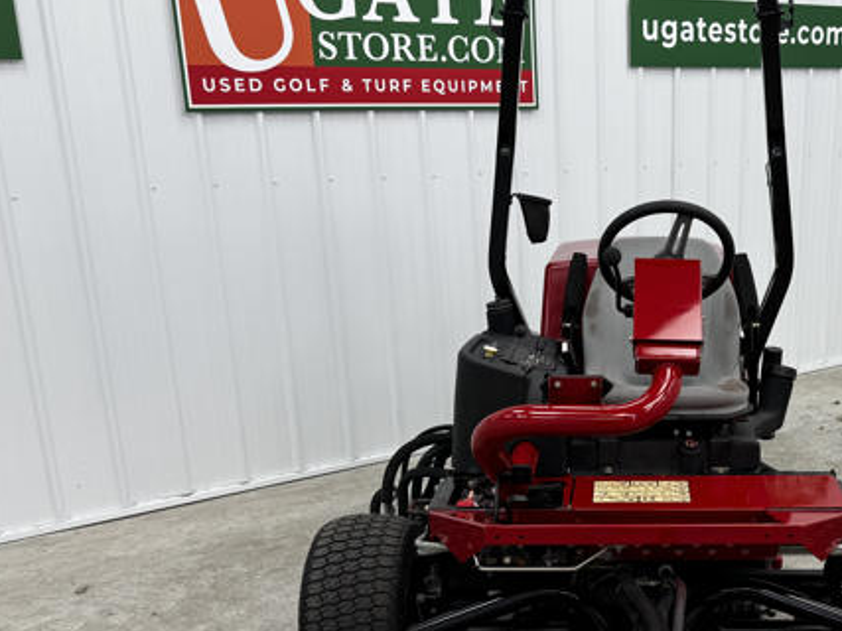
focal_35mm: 45
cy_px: 465
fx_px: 1094
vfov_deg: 31.6
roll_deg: -0.2
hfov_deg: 40.8
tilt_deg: -19.7
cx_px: 639
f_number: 1.78
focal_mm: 6.76
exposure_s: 1/120
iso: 64
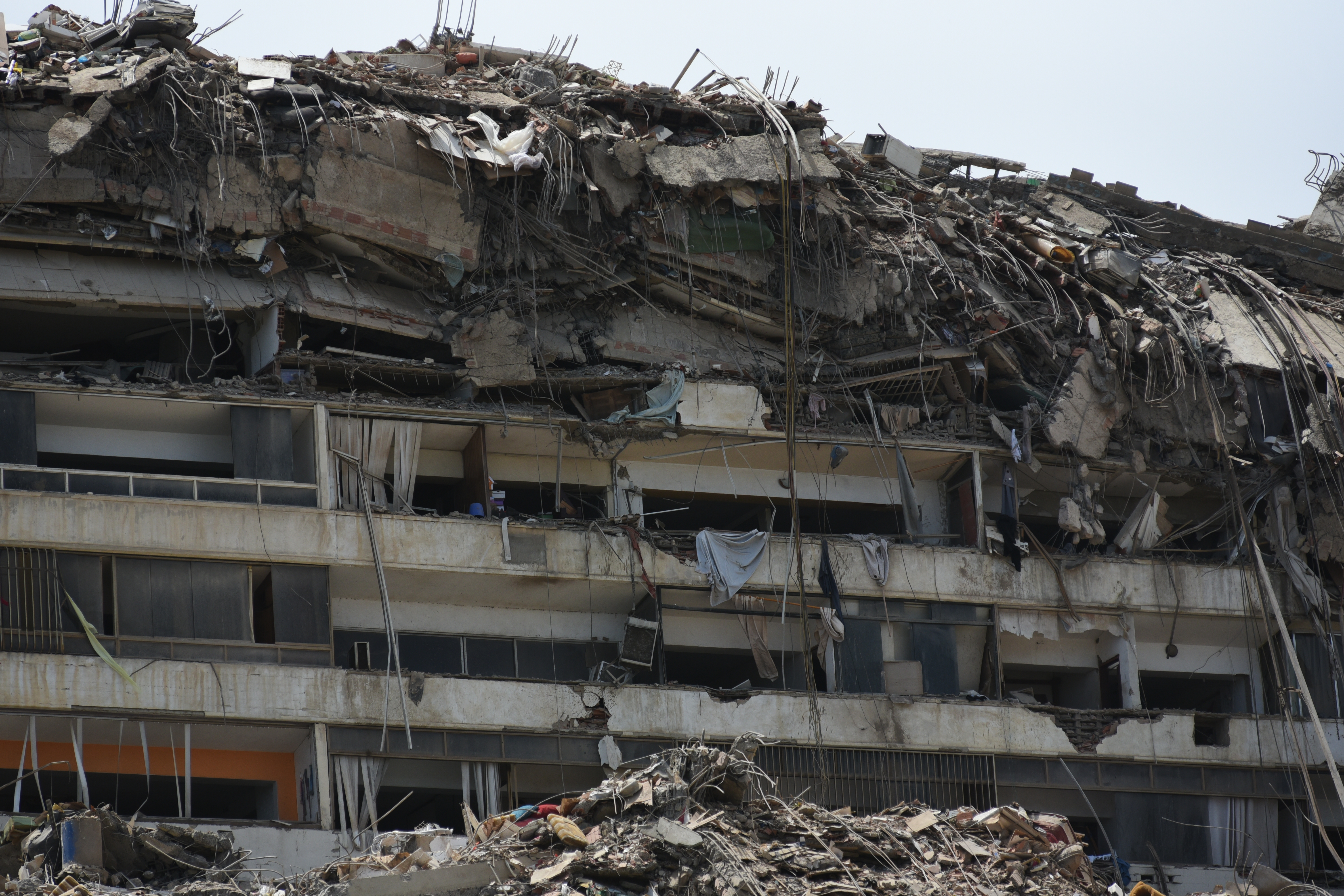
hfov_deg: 10.3
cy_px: 448
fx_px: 7466
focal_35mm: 200
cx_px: 672
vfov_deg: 6.9
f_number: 5.6
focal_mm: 200
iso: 500
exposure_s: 1/4000
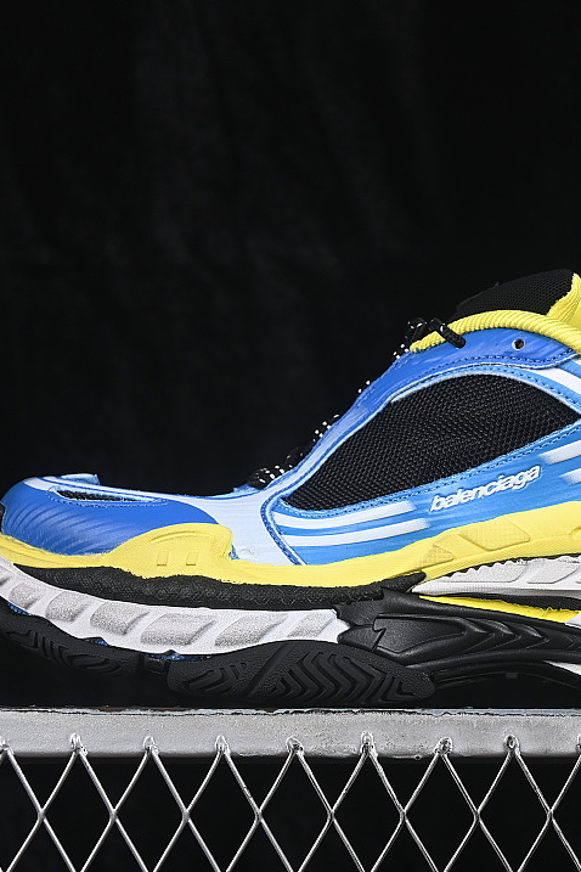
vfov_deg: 18.1
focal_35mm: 113
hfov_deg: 12.1
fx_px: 2735
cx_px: 478
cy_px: 435
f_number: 7.1
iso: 160
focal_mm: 50
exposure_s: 1/80
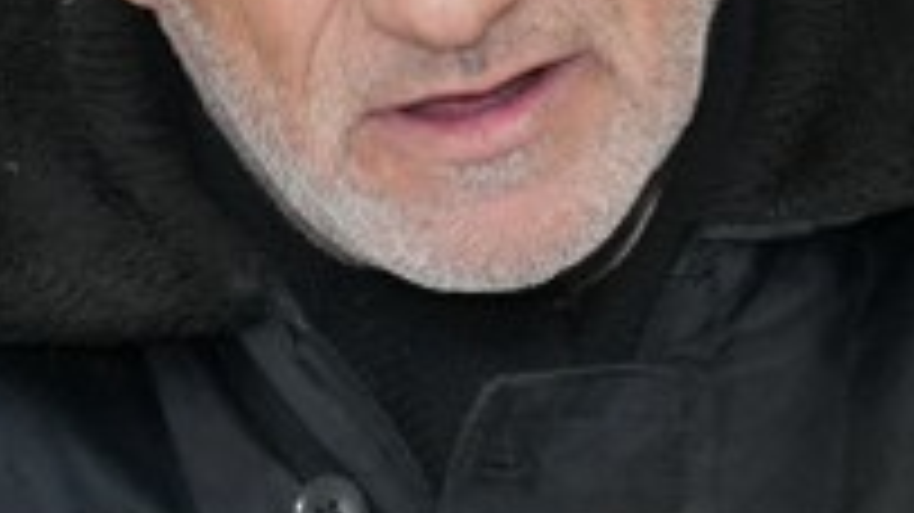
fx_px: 12016
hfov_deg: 4.4
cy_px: 601
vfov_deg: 2.4
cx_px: 554
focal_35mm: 496
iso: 1600
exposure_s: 1/320
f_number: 6.3
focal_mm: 63
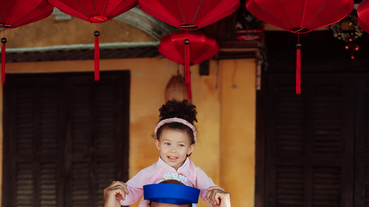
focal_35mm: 79
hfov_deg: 26.9
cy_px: 239
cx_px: 184
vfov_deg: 14.8
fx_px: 773
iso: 160
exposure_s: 1/320
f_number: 2.5
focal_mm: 50
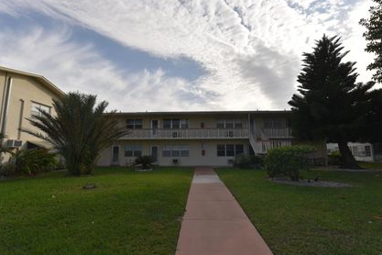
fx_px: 191
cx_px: 191
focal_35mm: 18
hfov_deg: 90.0
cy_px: 126
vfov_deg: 67.4
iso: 100
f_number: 10
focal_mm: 15
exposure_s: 1/200
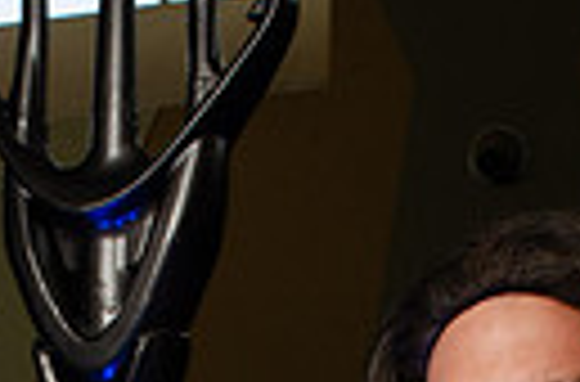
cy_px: 818
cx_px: 220
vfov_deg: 7.9
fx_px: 2600
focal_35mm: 162
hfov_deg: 12.7
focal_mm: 24
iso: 200
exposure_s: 1/15
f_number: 22
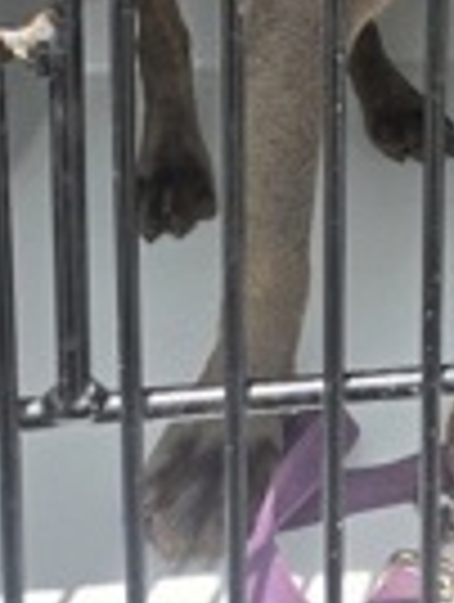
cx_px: 587
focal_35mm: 72
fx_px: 1255
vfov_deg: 23.8
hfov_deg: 19.0
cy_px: -180
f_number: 1.8
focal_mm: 5.4
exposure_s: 1/917
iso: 25
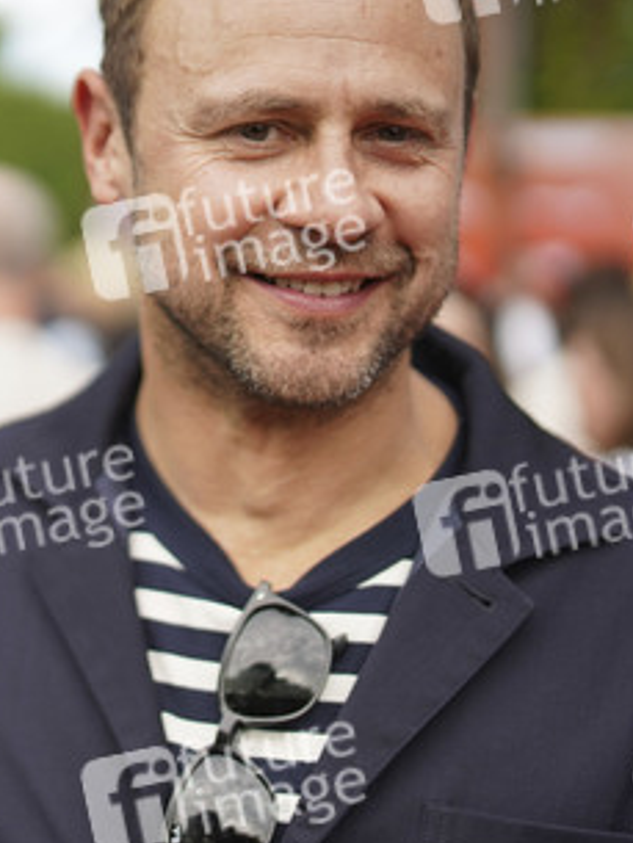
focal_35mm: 63
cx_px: 304
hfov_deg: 23.3
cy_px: 373
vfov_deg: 30.7
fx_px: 1535
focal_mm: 50
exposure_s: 1/4000
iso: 320
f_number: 1.6
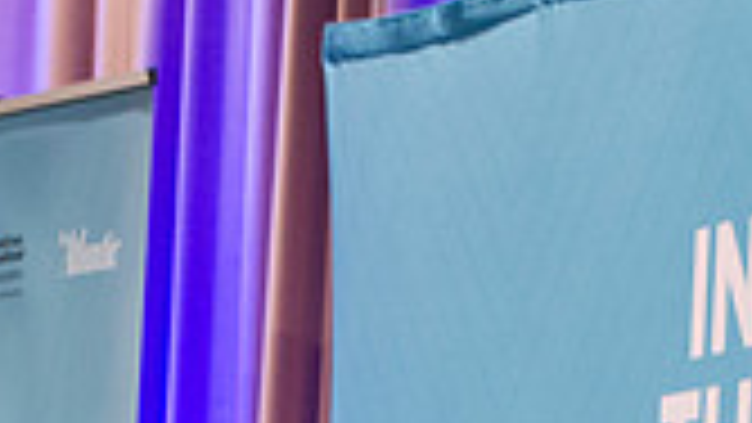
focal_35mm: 382
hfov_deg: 5.7
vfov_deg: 3.2
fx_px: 7618
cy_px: 774
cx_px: 275
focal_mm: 105
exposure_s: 1/80
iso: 2500
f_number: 4.5
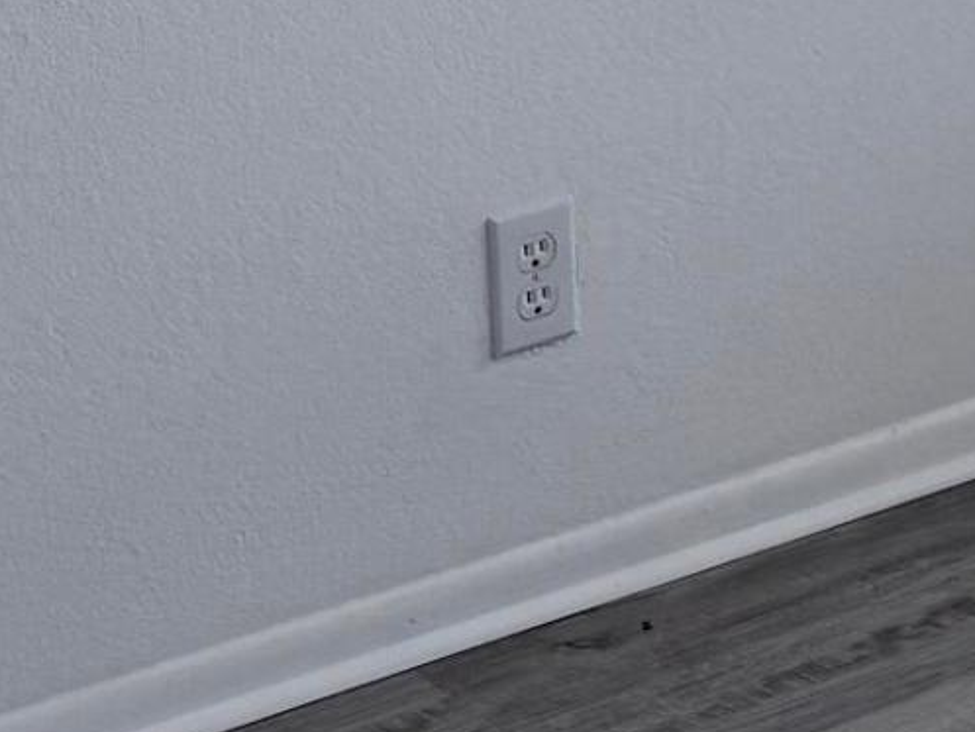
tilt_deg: -2.1
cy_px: -983
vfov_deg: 9.6
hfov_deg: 12.1
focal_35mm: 139
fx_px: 3916
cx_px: 2129
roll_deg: +0.2
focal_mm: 6.76
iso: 100
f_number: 1.78
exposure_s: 1/459
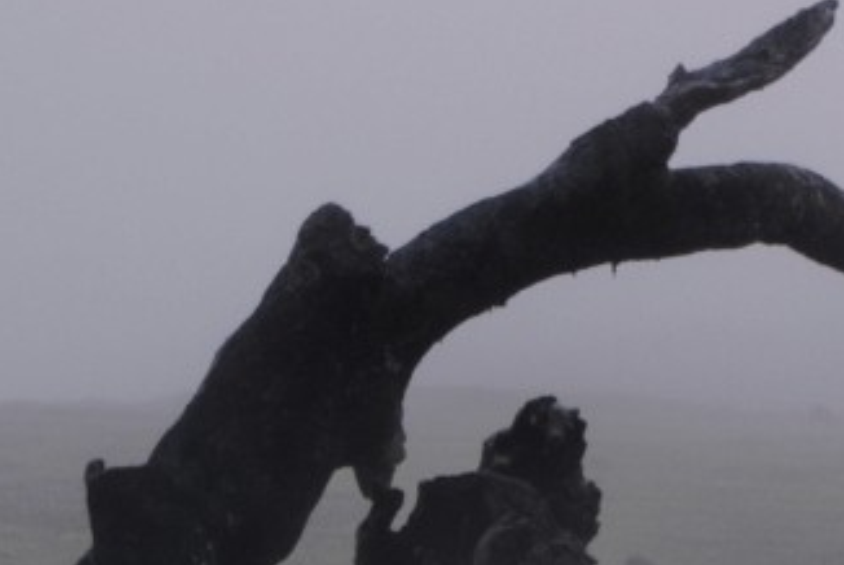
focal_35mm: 706
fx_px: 16566
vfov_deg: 2.0
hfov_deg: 2.9
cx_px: 992
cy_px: -154
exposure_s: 1/170
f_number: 4
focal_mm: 80
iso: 200
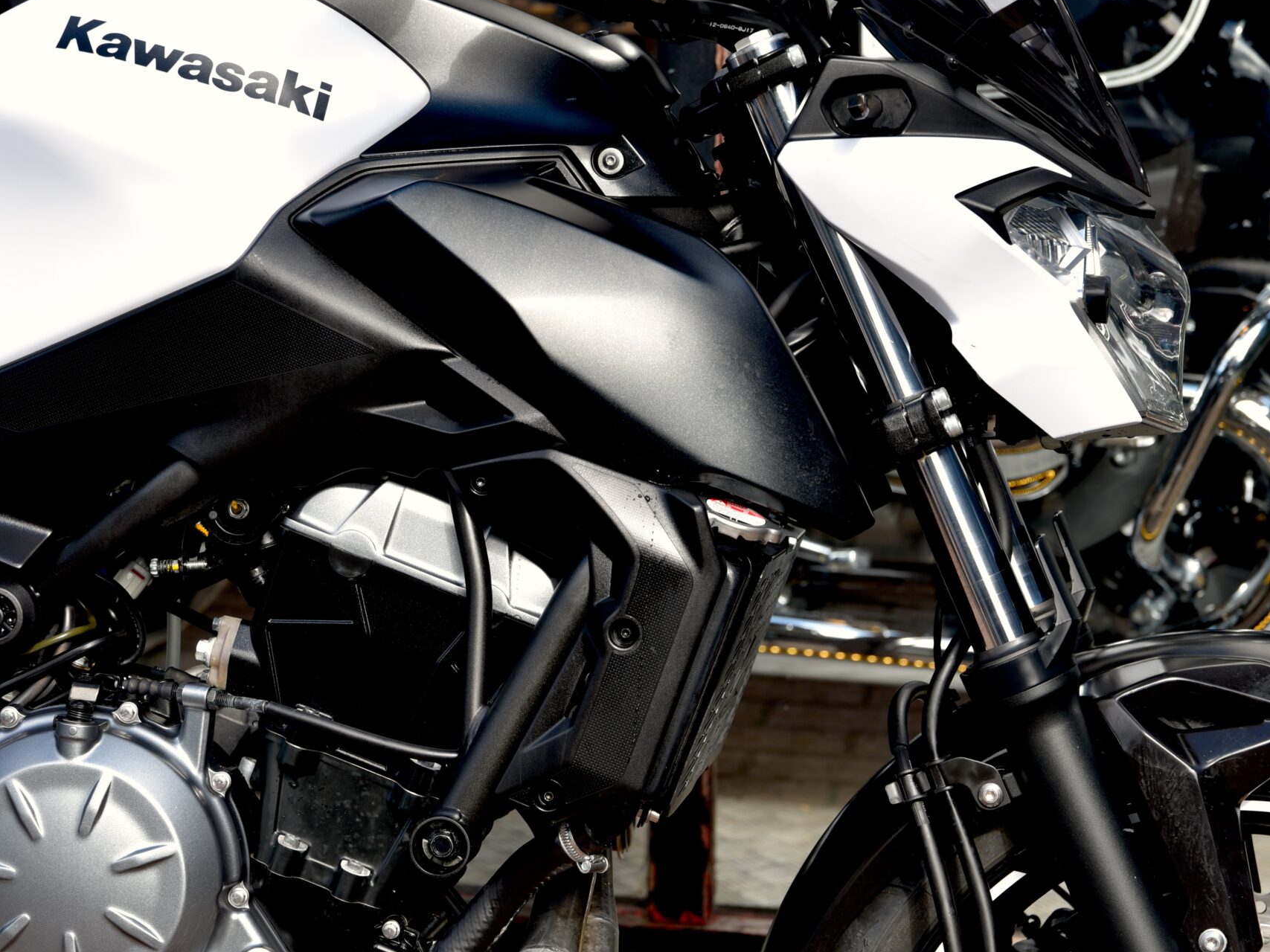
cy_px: 590
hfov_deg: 19.4
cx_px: 635
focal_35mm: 101
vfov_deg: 14.6
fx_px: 3705
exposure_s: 1/125
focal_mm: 70
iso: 100
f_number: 5.6
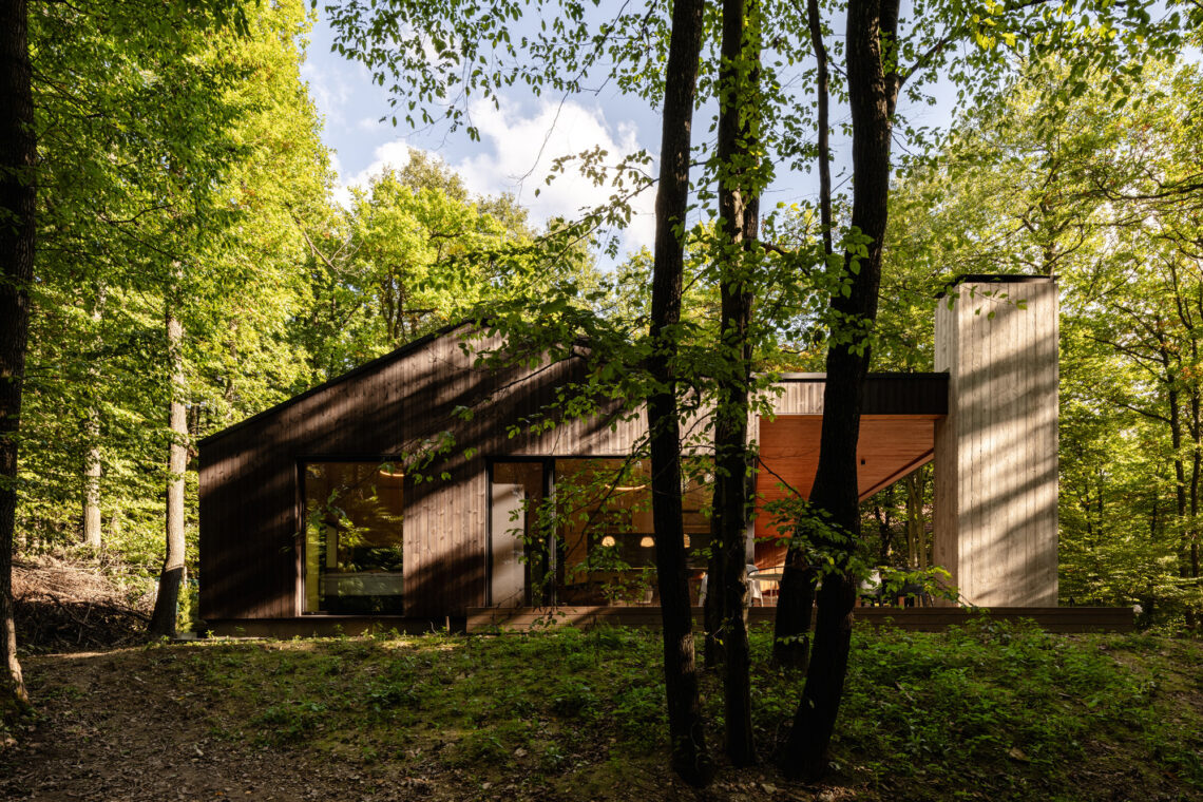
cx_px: 602
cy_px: 401
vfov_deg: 64.6
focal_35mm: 19
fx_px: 635
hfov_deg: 86.9
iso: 100
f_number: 11
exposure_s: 1/60
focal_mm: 19
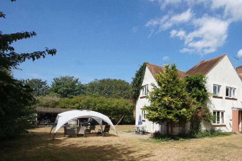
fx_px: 168
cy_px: 114
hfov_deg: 64.3
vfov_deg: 49.9
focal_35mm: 25
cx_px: 198
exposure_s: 1/1600
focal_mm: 10
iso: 1600
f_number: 13
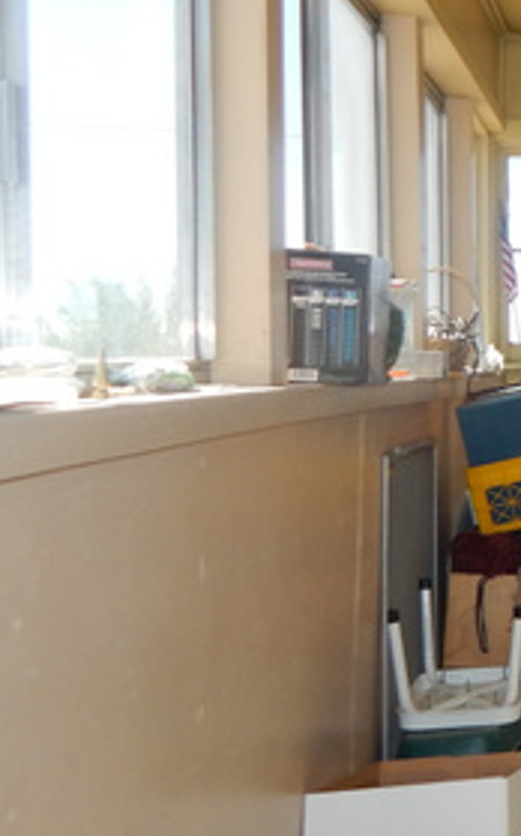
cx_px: 943
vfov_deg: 36.3
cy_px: 402
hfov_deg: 18.2
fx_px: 1274
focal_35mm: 56
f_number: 3
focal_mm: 4
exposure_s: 1/400
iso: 125
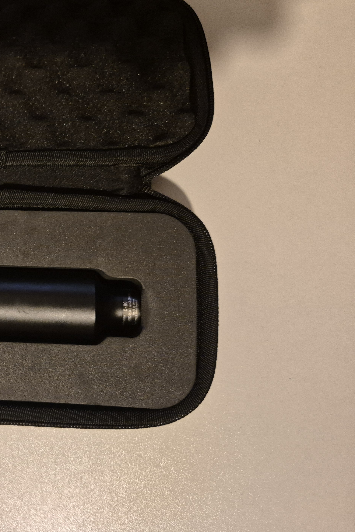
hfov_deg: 34.3
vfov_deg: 55.8
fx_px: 503
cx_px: -23
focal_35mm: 34
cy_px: 256
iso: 640
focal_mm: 5.4
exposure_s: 1/100
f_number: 1.8
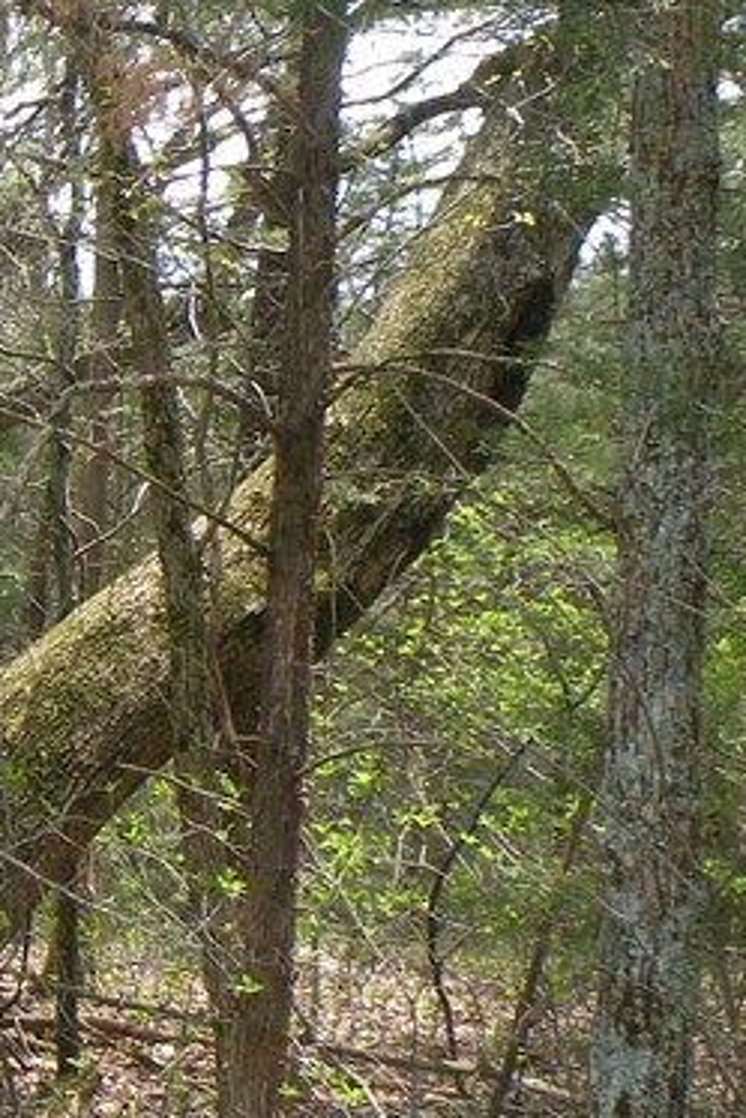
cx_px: -782
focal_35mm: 77
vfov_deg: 26.2
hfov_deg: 14.5
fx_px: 2391
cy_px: 426
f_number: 4
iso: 64
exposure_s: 1/130
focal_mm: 4.7
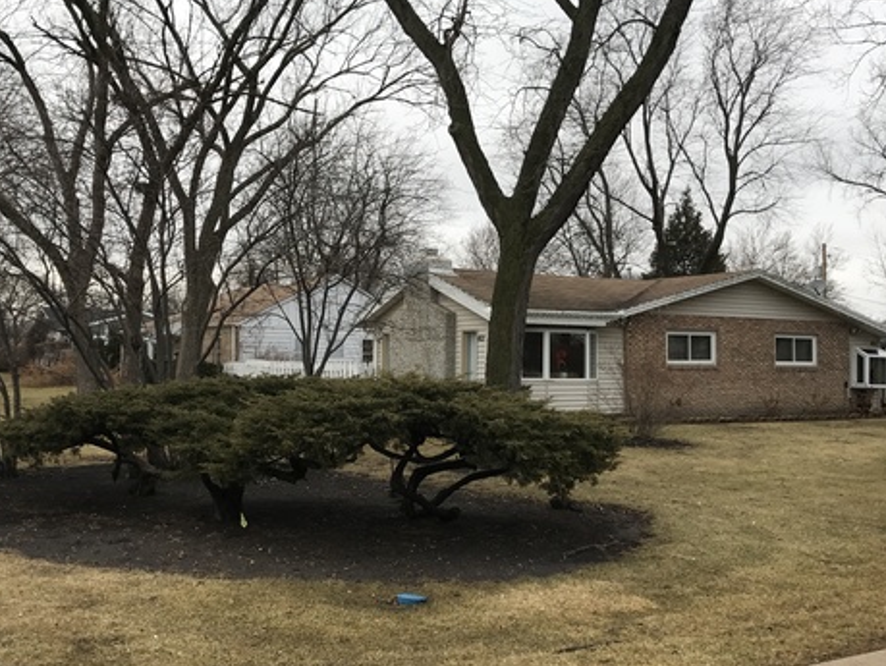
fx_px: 999
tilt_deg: +0.6
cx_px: 405
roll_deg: -1.6
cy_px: 373
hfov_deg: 47.8
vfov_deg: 36.8
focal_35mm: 39
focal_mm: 3.99
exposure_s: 1/179
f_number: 1.8
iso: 20
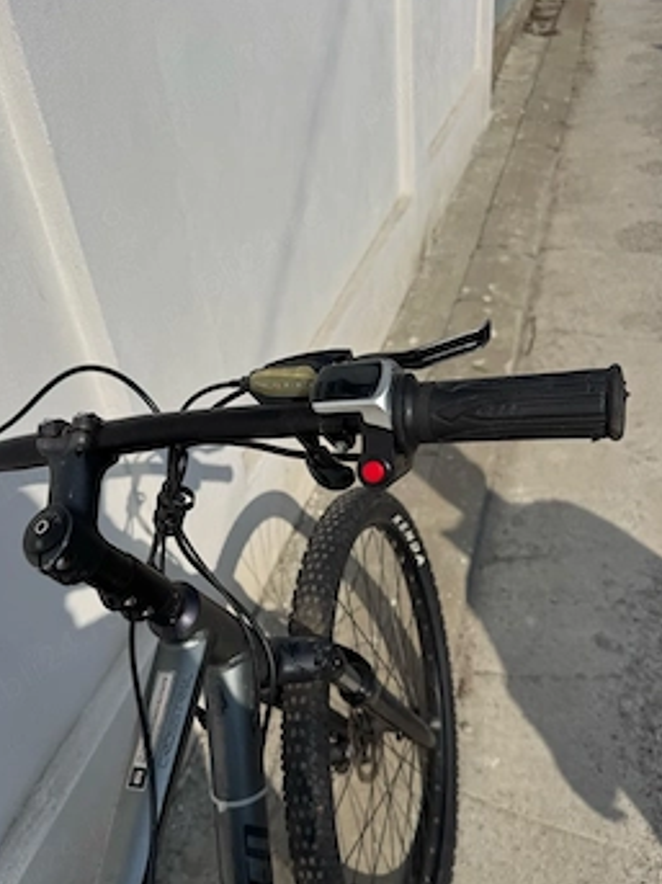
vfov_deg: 63.2
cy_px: 497
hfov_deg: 49.6
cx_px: 291
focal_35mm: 28
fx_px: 714
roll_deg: +9.7
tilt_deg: -38.8
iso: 80
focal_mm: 6.76
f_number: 1.78
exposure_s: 1/12346
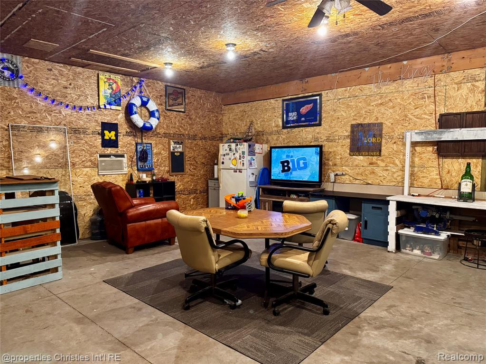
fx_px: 337
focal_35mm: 24
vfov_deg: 56.8
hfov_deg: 71.6
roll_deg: +0.9
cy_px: 182
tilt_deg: -5.0
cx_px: 243
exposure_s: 1/60
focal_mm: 6.76
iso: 500
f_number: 1.78
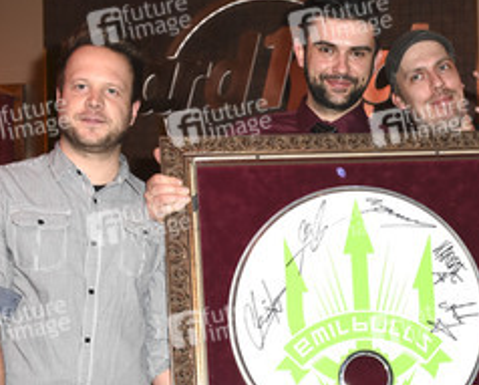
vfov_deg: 21.2
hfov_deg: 26.0
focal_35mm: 72
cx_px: 367
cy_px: 274
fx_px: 1020
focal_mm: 27
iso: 640
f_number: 6.3
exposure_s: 1/100
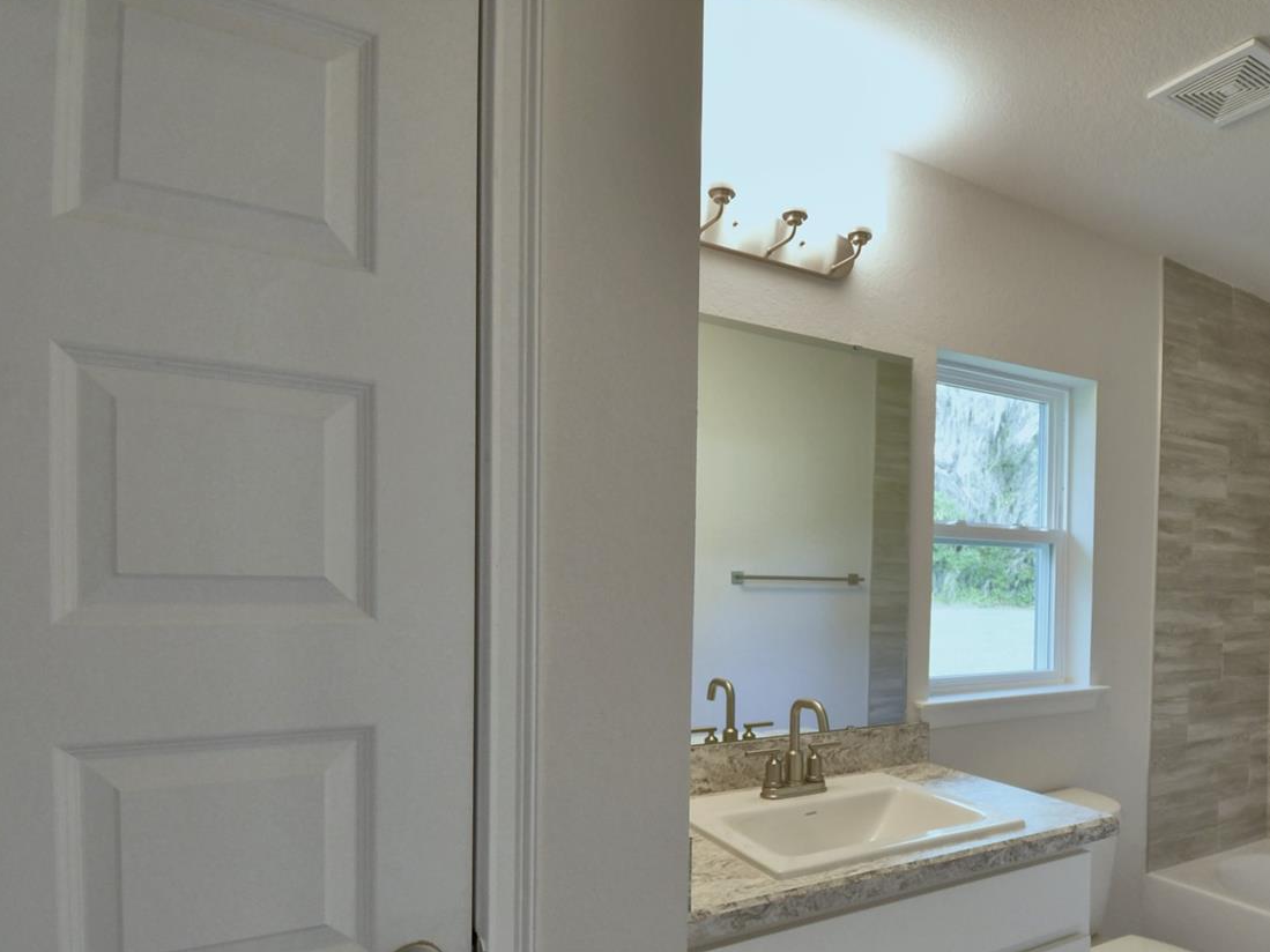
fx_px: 770
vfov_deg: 62.4
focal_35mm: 21
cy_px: 608
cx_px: 807
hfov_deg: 77.3
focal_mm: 10
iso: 400
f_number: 4.5
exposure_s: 1/60
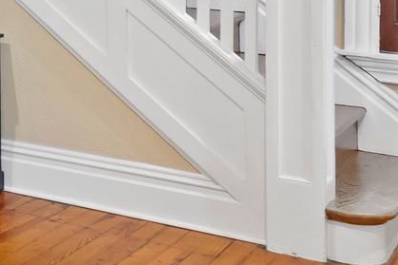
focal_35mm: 88
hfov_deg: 16.4
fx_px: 972
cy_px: -78
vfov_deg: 14.8
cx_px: -440
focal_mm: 18
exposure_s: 1/5
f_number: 7.1
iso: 800
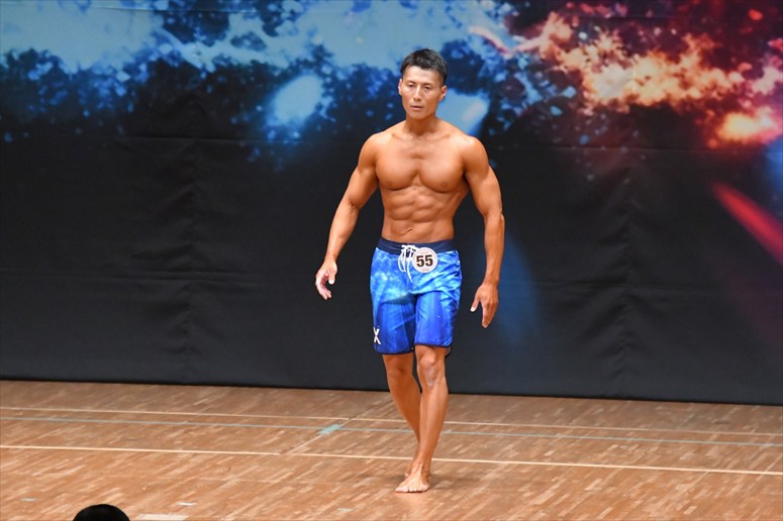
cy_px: 260
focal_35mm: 285
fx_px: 6196
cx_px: 392
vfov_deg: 4.8
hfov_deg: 7.2
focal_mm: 190
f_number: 5.6
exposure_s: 1/400
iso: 8000
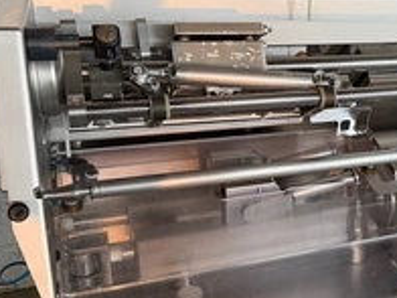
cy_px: 154
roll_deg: -4.0
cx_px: 346
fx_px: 562
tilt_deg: -23.3
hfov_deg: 36.8
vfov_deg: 29.7
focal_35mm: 49
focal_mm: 6.76
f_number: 1.78
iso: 400
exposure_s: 1/60
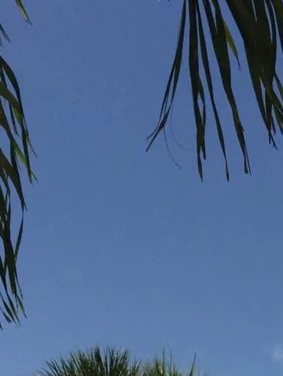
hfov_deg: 12.1
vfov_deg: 14.2
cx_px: 285
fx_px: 1317
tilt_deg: +1.5
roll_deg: +0.8
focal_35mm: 121
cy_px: 697
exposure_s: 1/4405
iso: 32
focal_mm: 4.15
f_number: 2.2
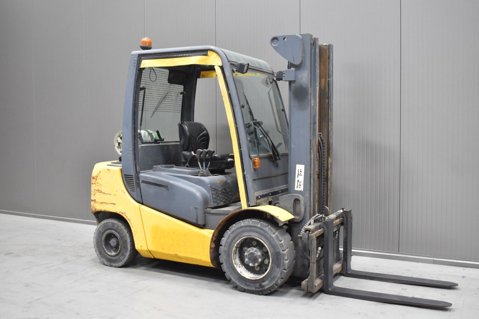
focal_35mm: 36
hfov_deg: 53.1
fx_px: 479
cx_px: 240
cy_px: 160
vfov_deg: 36.9
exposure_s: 1/40
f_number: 4.5
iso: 1600
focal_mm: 24
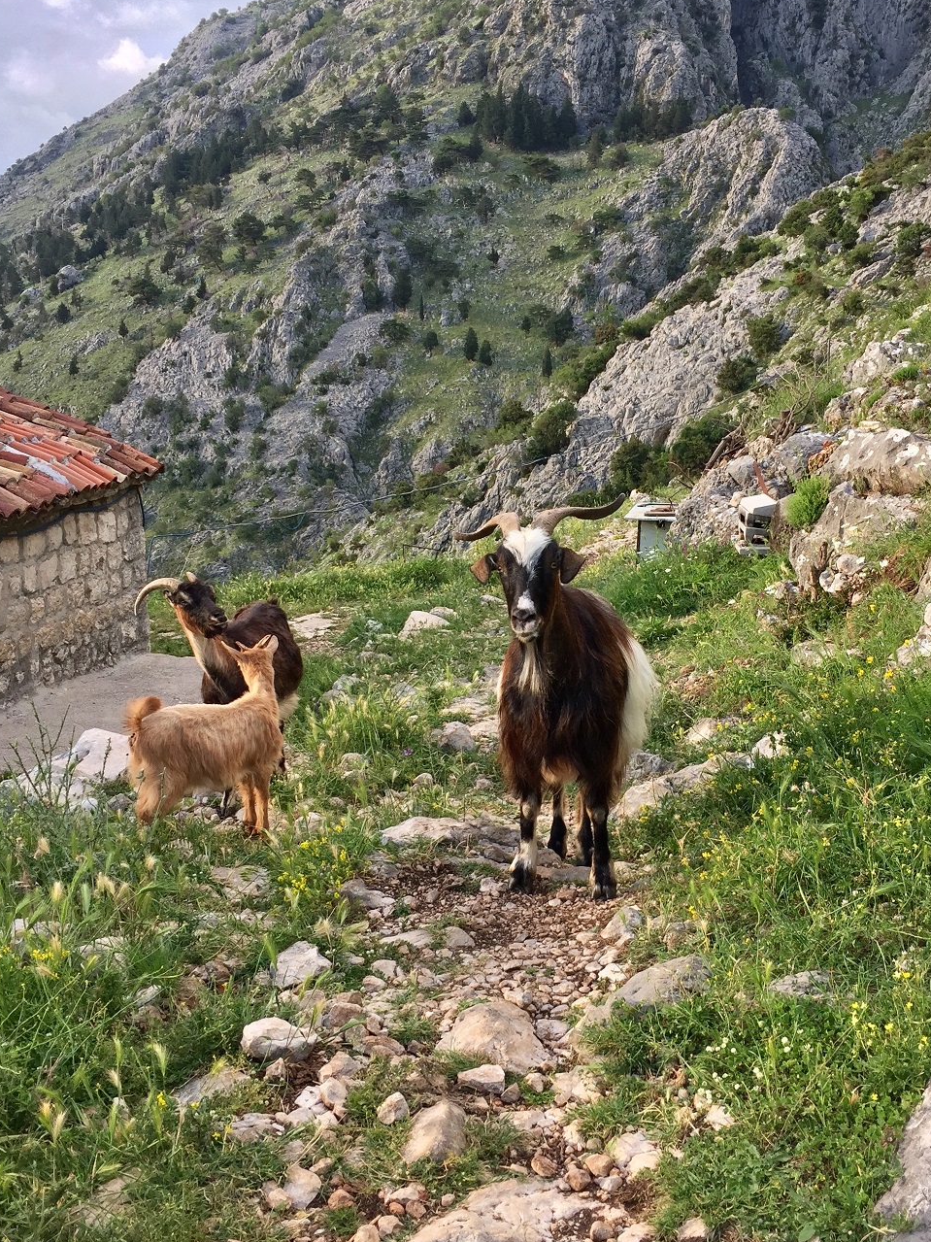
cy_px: 608
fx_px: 1327
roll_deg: +0.0
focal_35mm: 37
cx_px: 519
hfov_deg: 38.6
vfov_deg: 50.1
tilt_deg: -10.6
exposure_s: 1/403
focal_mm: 4.15
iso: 32
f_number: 2.2
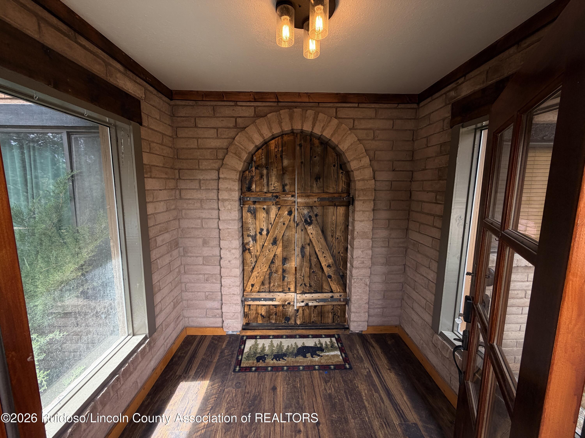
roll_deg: -1.0
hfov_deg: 102.1
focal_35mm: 14
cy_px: 219
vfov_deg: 85.7
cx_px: 292
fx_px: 237
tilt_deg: -8.2
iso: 100
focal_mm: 2.22
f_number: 2.2
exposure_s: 1/120
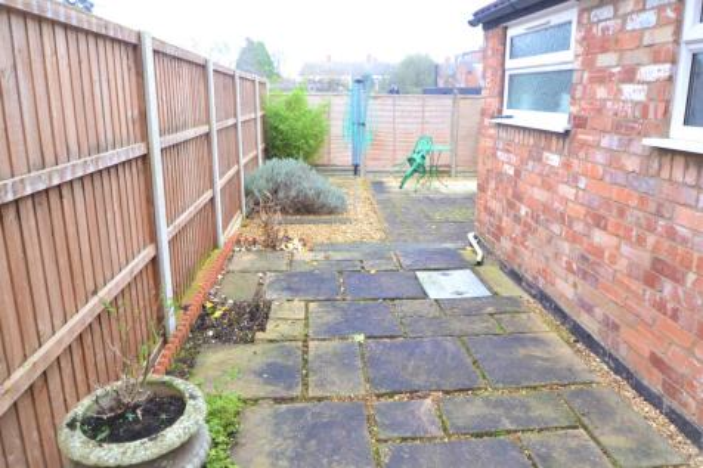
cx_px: 352
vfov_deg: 50.4
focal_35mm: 26
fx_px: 498
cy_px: 234
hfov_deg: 70.5
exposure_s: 1/80
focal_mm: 17
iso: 400
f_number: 4.5
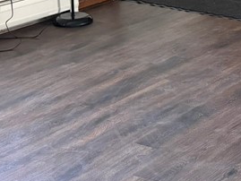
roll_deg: -1.7
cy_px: -58
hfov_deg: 17.1
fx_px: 690
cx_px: 401
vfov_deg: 14.3
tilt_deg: -11.7
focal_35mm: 99
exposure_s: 1/60
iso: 320
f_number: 1.6
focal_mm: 5.96
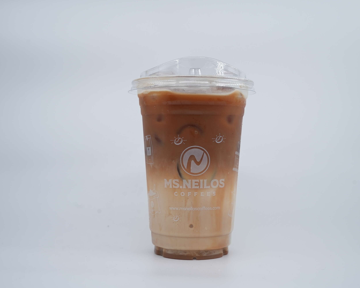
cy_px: 144
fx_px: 555
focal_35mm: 52
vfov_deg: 29.1
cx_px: 186
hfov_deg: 35.9
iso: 400
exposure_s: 1/100
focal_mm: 46.1
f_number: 10
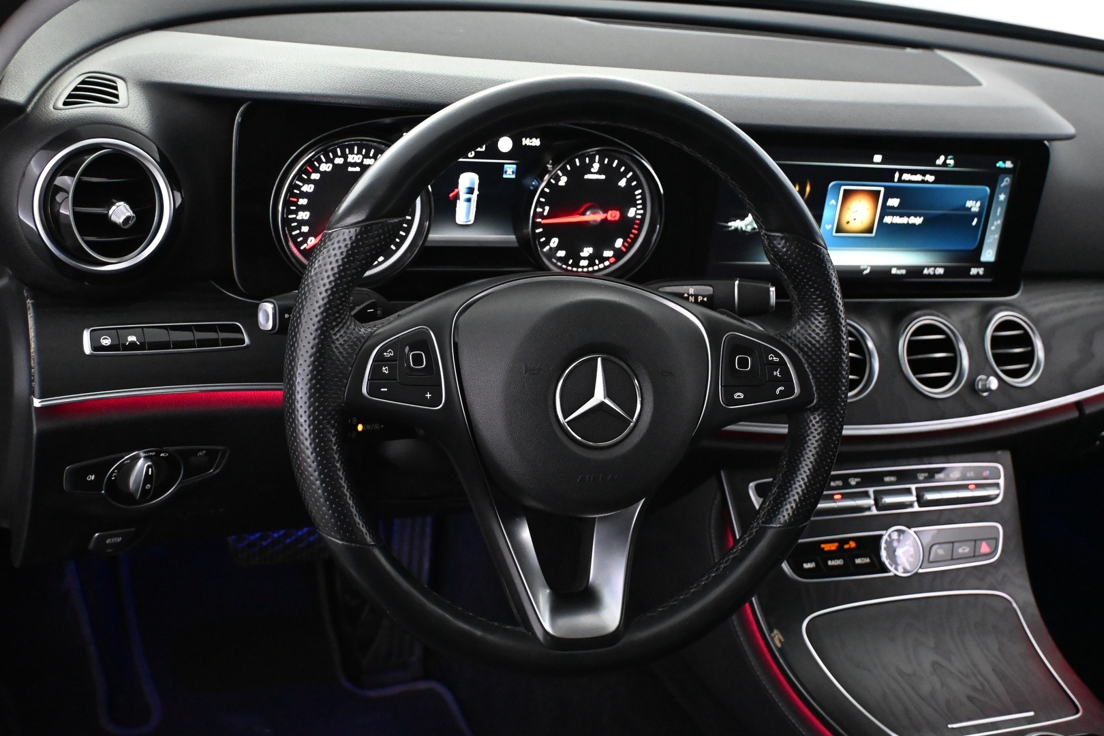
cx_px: 552
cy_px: 368
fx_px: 1380
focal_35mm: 45
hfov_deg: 43.6
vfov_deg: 29.9
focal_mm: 30
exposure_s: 1/60
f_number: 4.8
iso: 6400
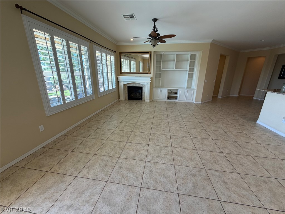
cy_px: 107
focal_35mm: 14
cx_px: 142
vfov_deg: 85.7
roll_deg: -0.2
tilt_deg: -16.0
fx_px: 115
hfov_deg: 102.1
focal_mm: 2.22
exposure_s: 1/120
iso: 100
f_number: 2.2
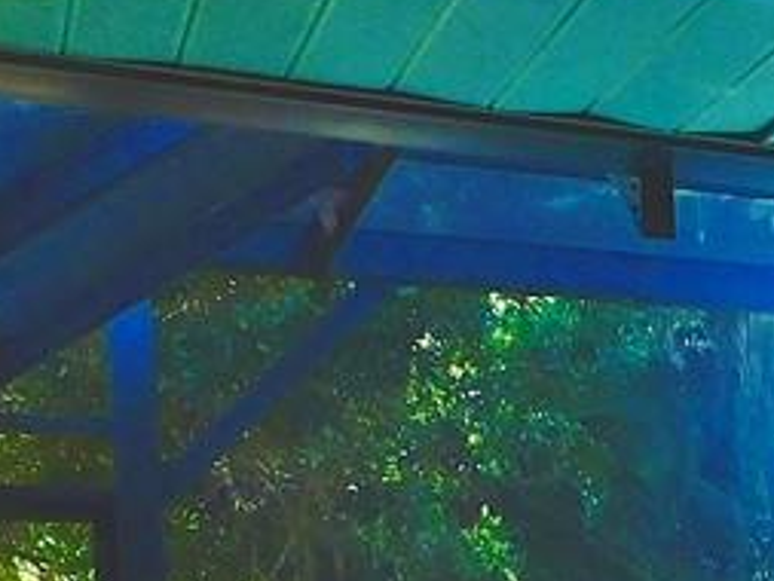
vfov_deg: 14.4
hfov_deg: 18.9
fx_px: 2080
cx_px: 1117
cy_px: 985
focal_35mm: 93
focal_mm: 4
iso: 125
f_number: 3
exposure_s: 1/160
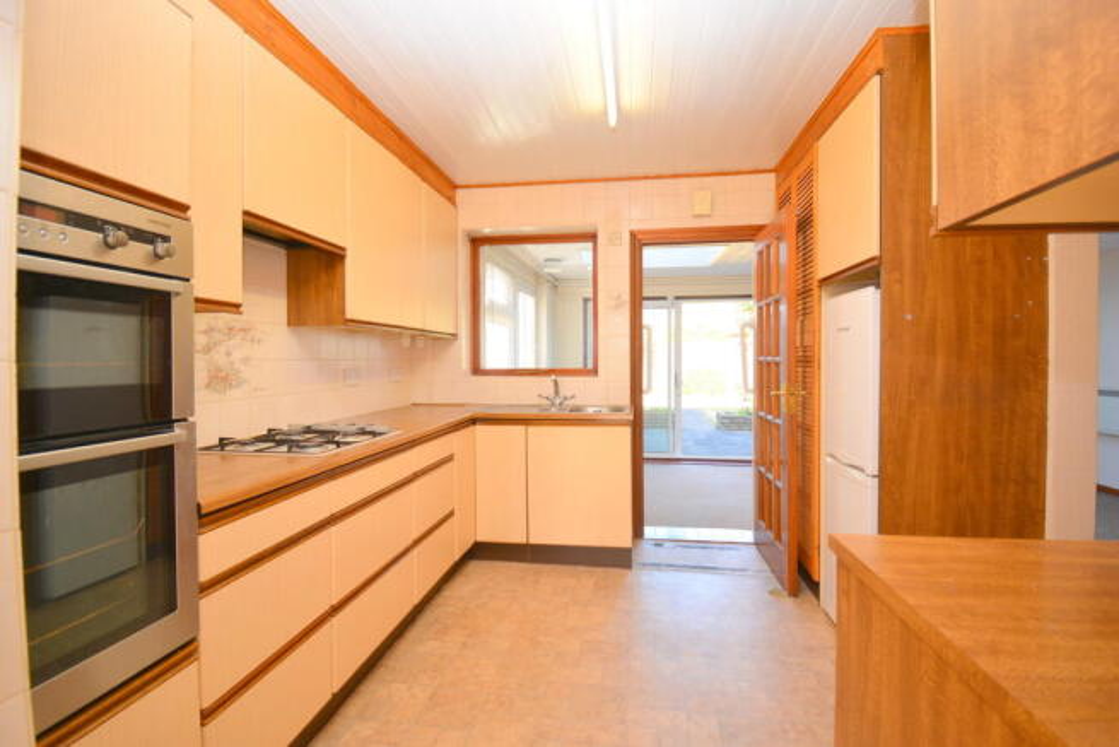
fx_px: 466
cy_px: 374
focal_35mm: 15
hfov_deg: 100.4
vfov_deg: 77.4
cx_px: 560
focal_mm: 10
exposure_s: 1/60
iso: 360
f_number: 4.5
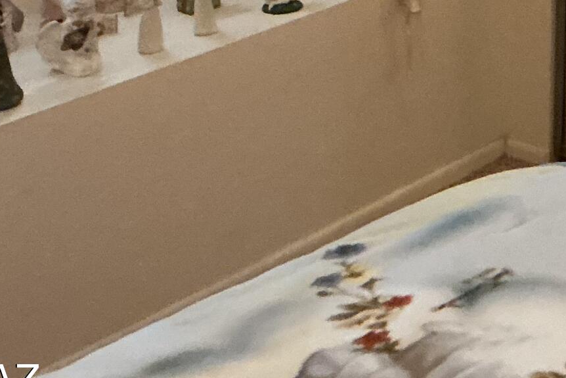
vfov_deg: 12.0
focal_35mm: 105
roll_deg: -0.9
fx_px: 1651
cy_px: -292
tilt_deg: -9.8
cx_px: 723
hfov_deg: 18.2
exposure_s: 1/30
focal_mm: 3
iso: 320
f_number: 1.8
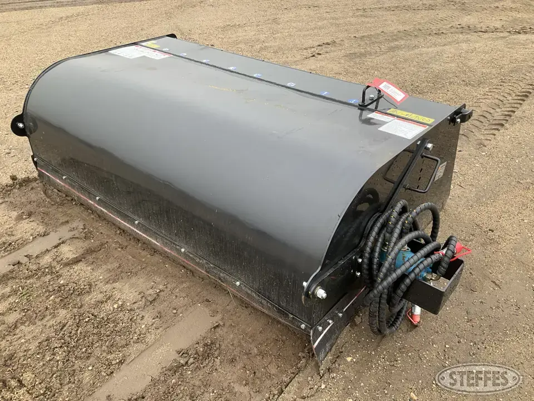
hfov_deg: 61.7
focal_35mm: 29
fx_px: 447
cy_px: 200
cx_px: 267
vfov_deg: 48.2
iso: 25
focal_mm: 3
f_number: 1.8
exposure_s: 1/312
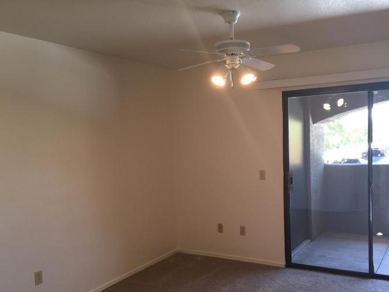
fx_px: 393
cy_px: 167
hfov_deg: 52.6
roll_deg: +2.0
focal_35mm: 35
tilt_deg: -4.6
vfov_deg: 40.6
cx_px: 210
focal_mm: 4.15
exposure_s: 1/30
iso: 32
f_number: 2.2
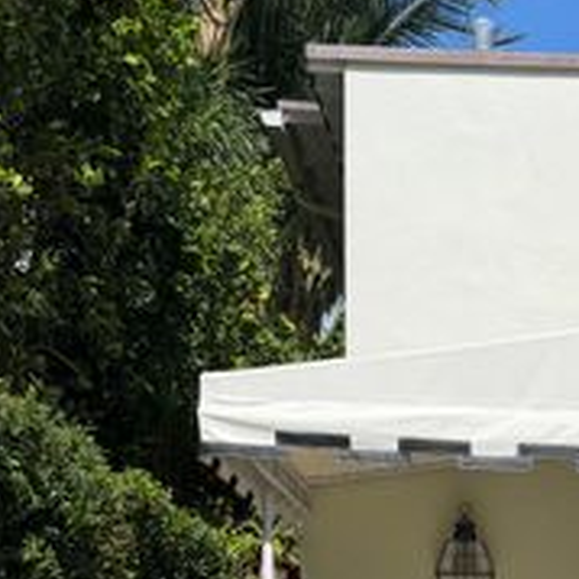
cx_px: 624
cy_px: 801
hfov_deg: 20.9
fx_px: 1495
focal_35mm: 79
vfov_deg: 19.7
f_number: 1.78
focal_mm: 6.76
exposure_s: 1/8130
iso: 80
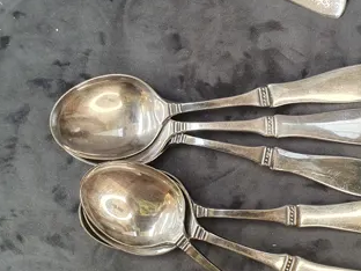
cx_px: 238
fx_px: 521
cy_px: 130
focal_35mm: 50
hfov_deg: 37.8
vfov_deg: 29.1
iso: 320
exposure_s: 1/100
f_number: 2.4
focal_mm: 4.32
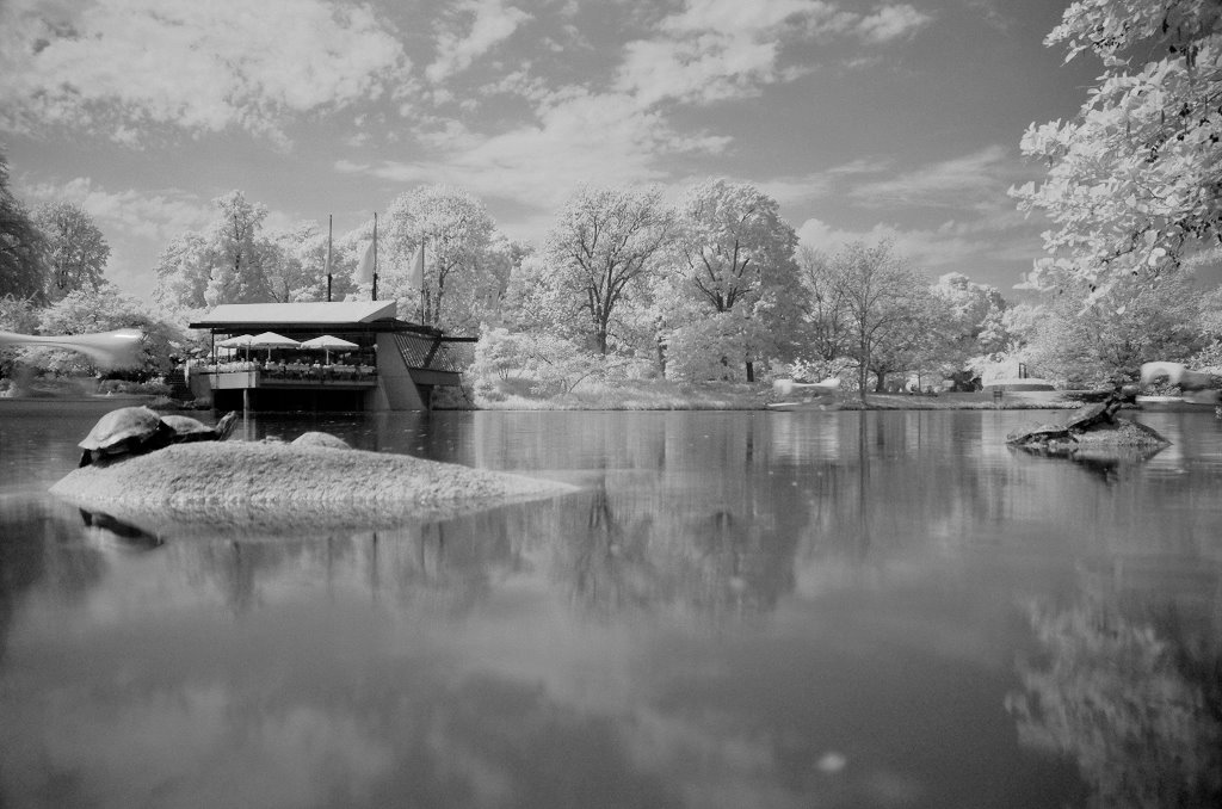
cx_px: 611
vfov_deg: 47.7
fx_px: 915
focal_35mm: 27
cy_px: 404
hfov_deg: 67.5
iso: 1600
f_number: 3.5
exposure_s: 1/1.6
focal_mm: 18
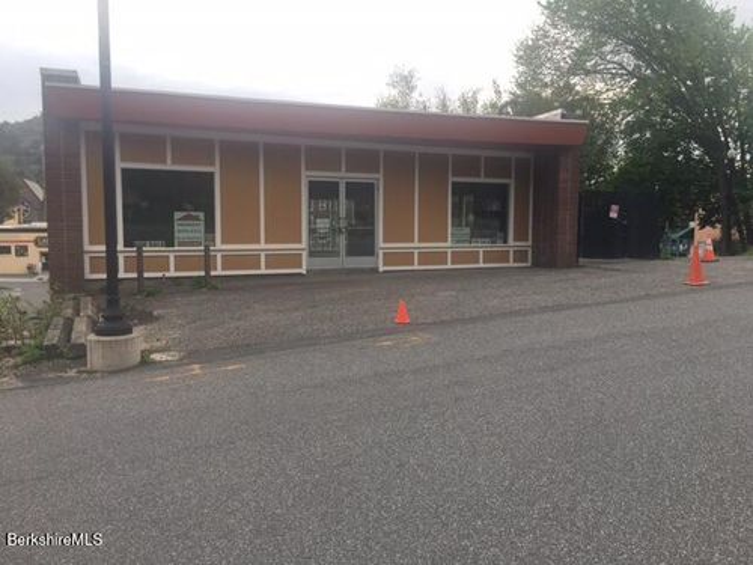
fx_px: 631
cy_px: 282
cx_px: 376
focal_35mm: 29
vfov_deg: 48.2
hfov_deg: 61.7
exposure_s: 1/227
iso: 25
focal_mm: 4.15
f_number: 2.2
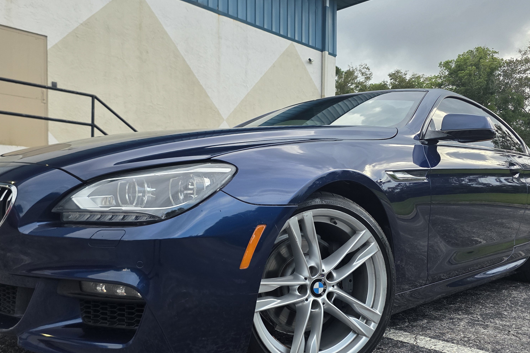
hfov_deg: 58.7
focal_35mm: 32
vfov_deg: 41.0
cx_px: 248
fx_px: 471
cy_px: 204
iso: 125
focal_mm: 6.3
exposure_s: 1/180
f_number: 1.7
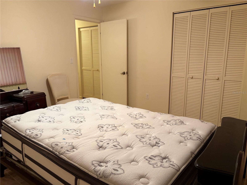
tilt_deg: -11.1
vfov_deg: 53.1
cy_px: 92
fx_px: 186
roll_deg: +0.7
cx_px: 124
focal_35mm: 26
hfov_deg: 67.3
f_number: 1.6
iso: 250
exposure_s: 1/60
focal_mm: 5.96
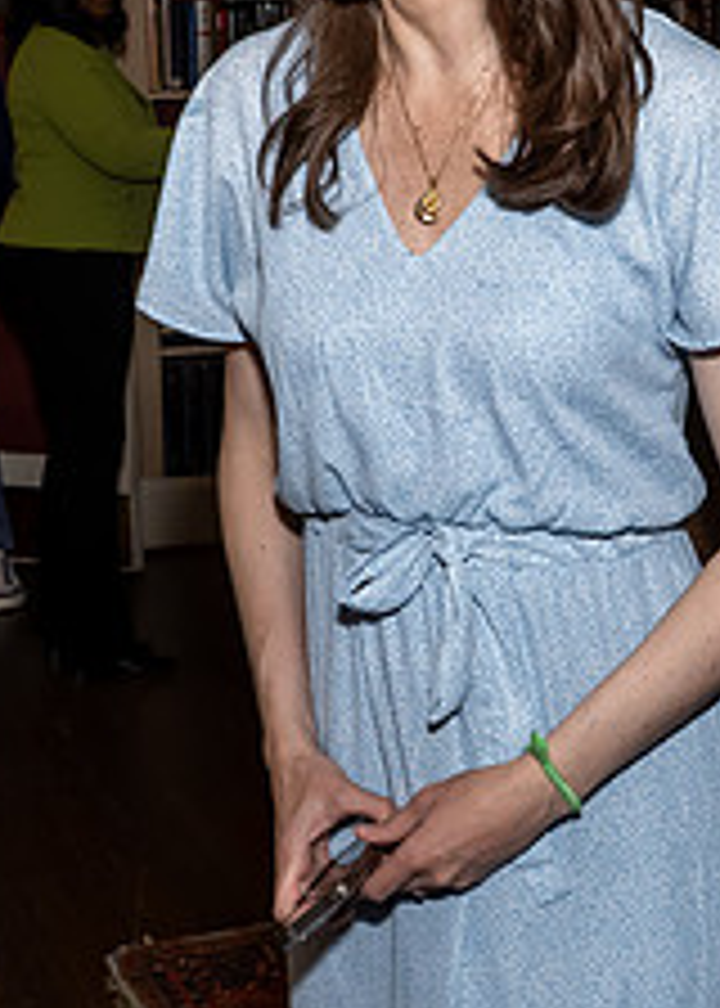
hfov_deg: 17.4
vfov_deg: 24.2
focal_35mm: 82
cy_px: 391
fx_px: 2347
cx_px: 441
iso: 640
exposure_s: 1/250
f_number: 7.1
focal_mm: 17
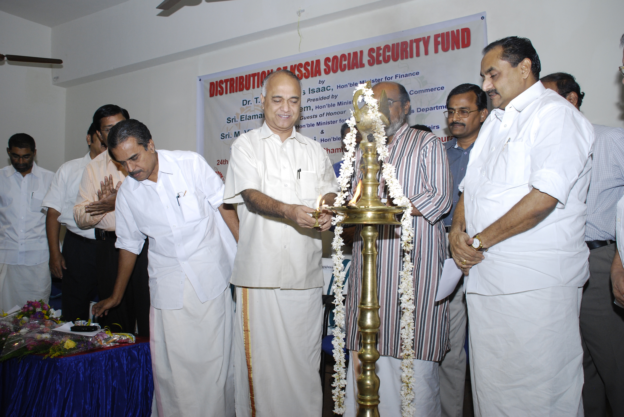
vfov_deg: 40.1
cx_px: 312
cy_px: 208
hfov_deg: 57.2
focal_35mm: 33
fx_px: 573
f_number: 5.6
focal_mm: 22
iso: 400
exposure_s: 1/100
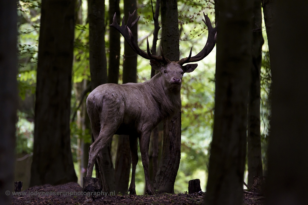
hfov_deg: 5.2
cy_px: 102
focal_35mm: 400
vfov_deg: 3.4
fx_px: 3421
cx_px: 154
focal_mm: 400
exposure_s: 1/125
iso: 2000
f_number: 5.6
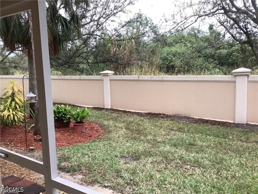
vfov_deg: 45.4
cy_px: 97
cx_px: 129
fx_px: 231
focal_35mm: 31
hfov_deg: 58.4
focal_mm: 3.3
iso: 100
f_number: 2.4
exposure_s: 1/60
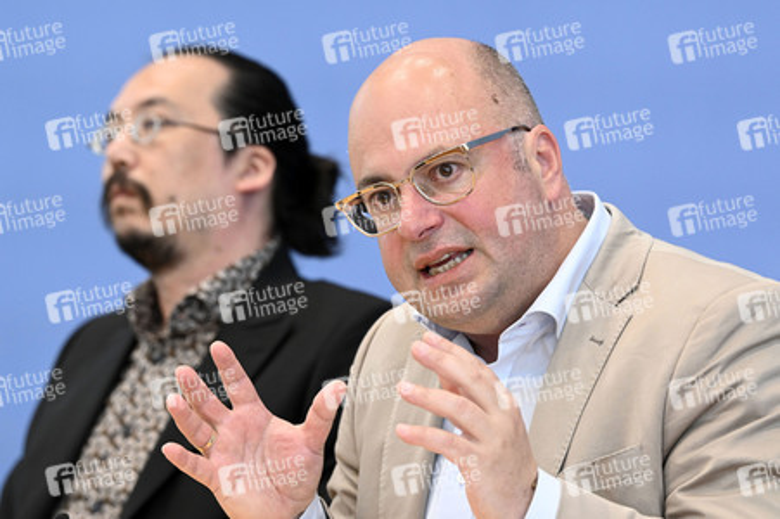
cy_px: 260
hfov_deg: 11.4
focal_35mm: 180
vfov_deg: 7.6
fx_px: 3897
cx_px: 390
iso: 3200
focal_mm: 180
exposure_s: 1/500
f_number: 5.6
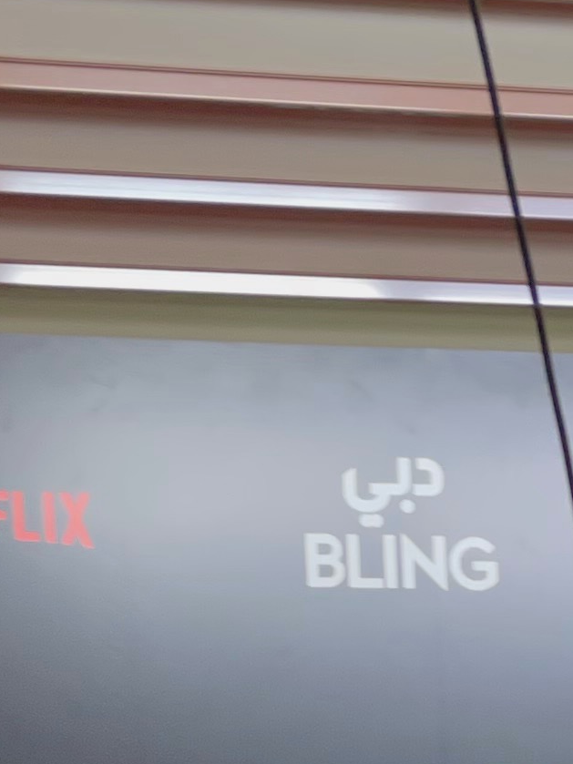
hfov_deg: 11.5
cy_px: 1360
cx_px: 803
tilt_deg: -9.1
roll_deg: -1.6
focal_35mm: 125
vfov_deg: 14.1
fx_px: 2760
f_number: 1.6
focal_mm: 4.2
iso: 100
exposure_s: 1/50
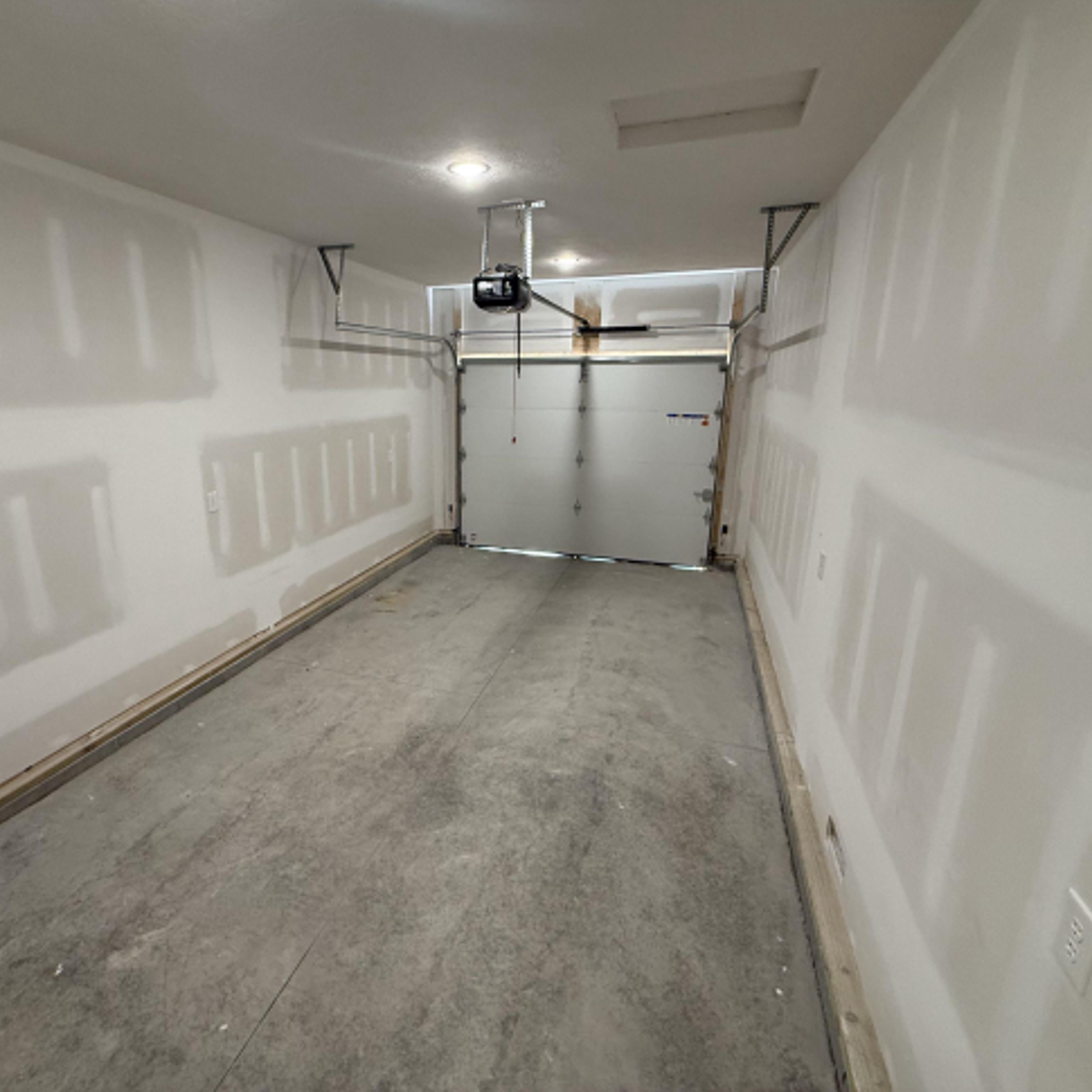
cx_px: 474
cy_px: 531
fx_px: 607
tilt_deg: -14.0
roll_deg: -0.6
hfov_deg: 83.5
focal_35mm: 17
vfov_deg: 83.9
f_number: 2.2
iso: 250
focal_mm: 2.22
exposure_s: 1/60
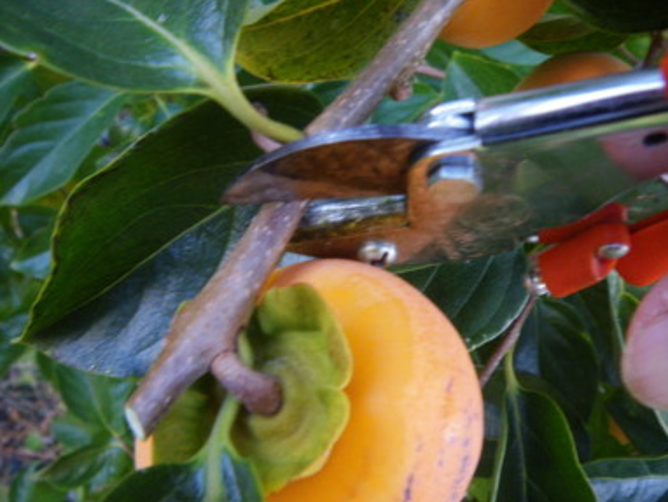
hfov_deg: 55.2
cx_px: 371
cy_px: 289
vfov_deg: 42.9
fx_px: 637
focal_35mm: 33
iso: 160
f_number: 3.5
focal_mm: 5
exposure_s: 1/50
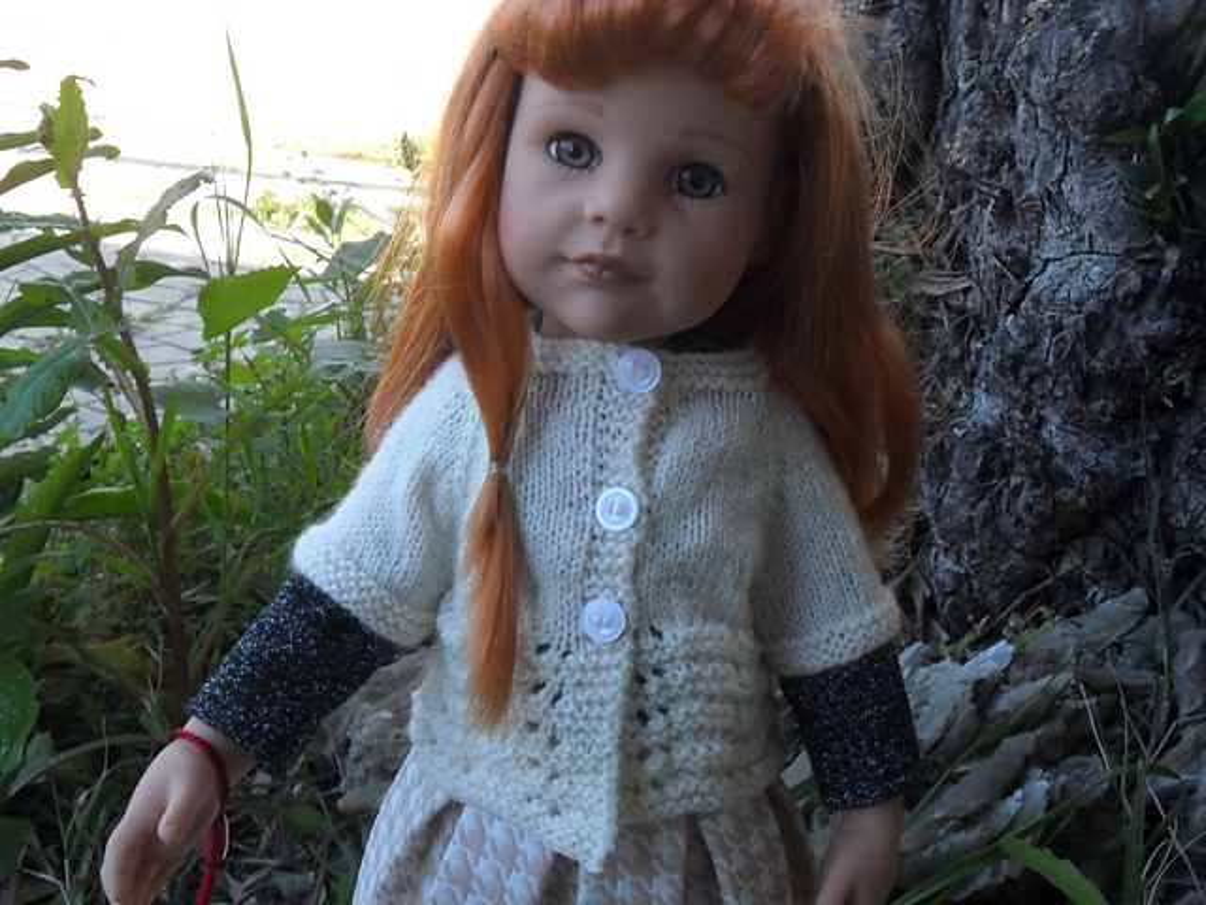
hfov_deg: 36.8
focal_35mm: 52
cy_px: 452
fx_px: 1812
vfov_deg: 28.0
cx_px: 603
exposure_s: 1/60
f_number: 5
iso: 160
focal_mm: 9.3
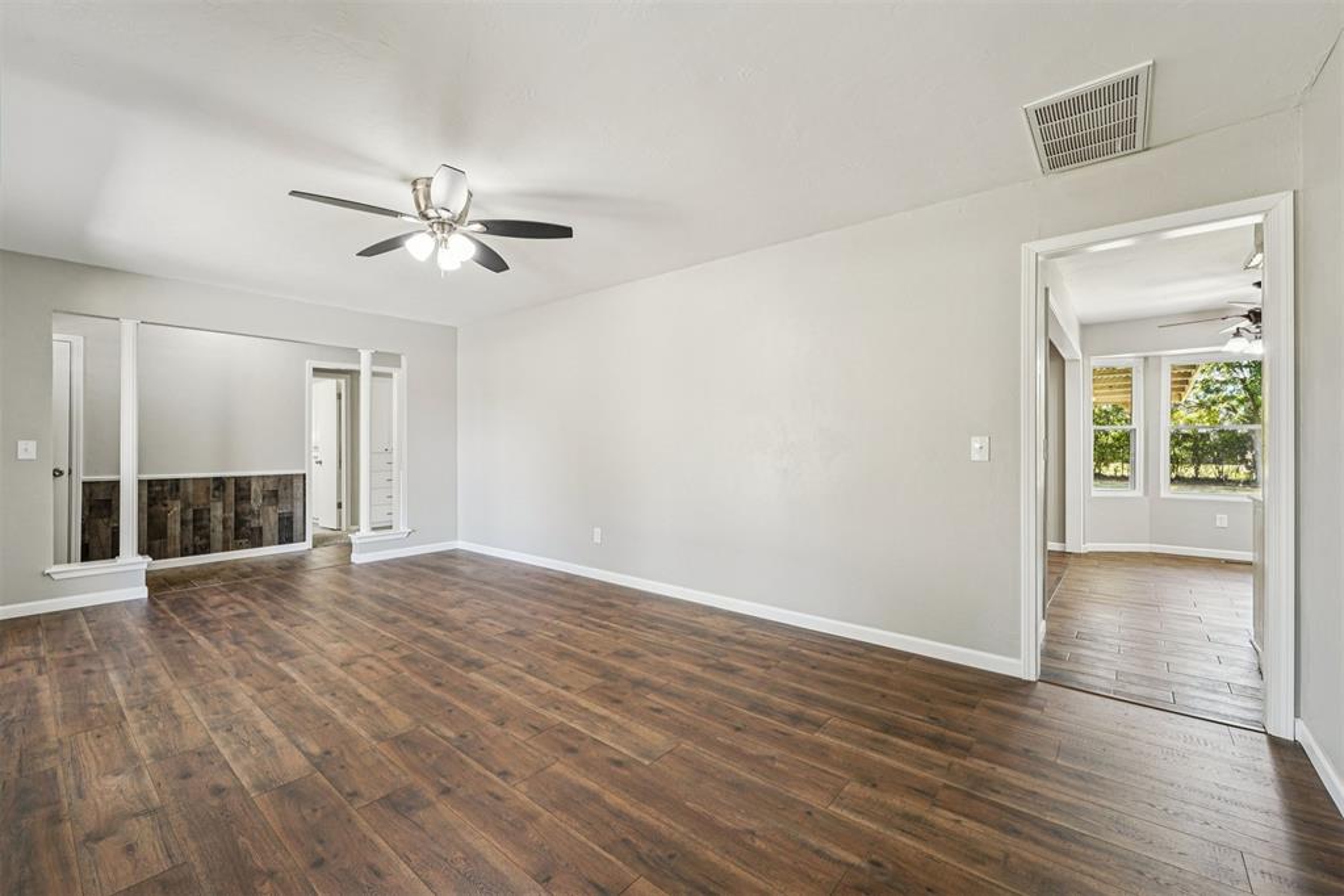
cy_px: 448
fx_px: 523
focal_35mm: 14
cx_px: 672
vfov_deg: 81.2
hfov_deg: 104.3
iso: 400
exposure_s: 1/8
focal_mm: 14
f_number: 9
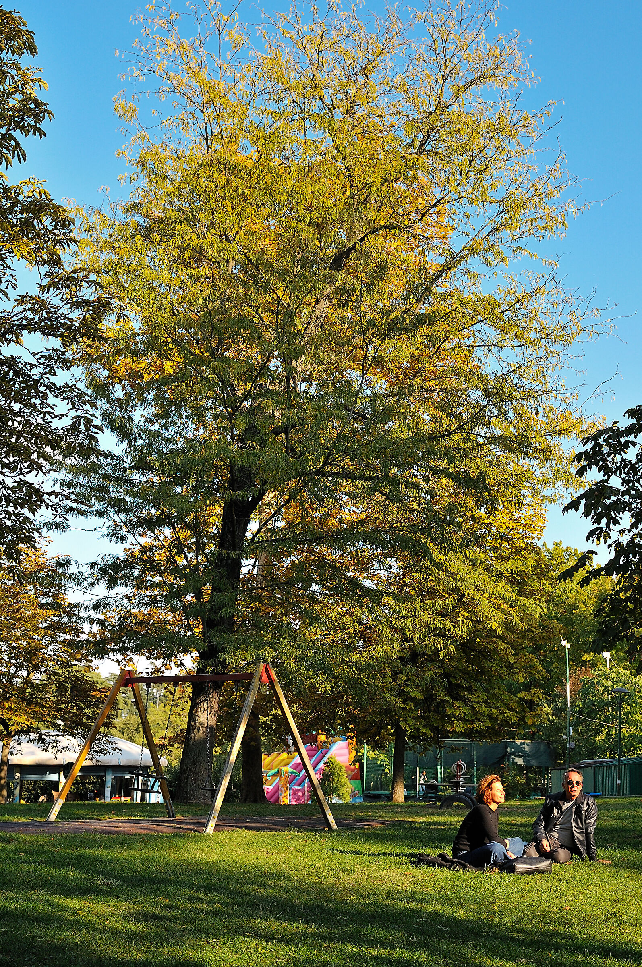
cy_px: 484
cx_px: 321
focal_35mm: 52
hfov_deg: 25.7
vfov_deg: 37.9
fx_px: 1408
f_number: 4
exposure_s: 1/800
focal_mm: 35
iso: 200
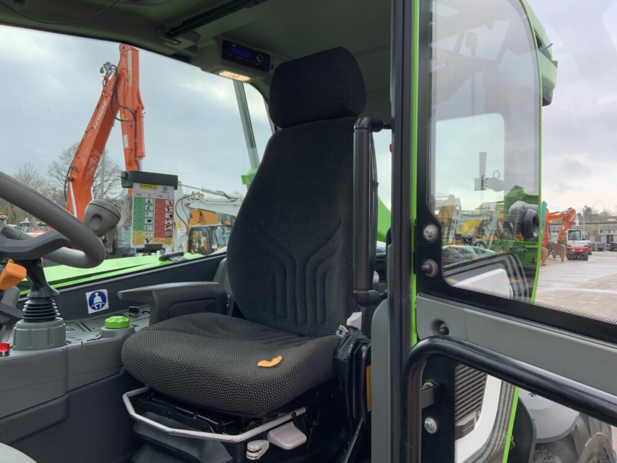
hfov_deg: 61.7
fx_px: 517
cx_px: 308
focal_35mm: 29
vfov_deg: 48.2
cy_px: 232
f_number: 1.8
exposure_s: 1/386
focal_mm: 3
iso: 16
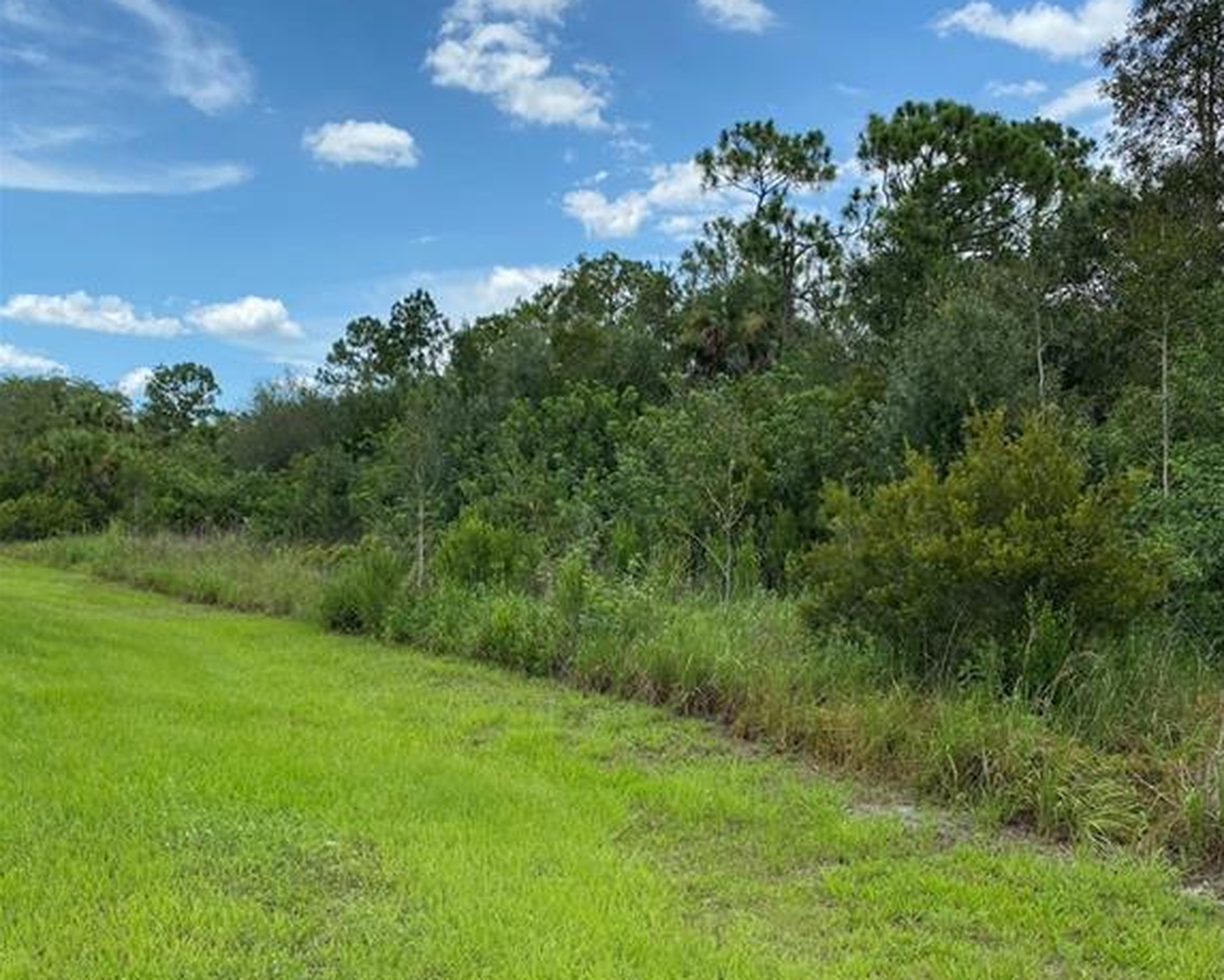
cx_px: 613
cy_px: 568
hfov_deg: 52.8
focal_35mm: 34
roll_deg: -0.8
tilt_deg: -1.2
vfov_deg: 43.3
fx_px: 1232
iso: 32
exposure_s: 1/2463
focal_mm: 4.25
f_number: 1.8
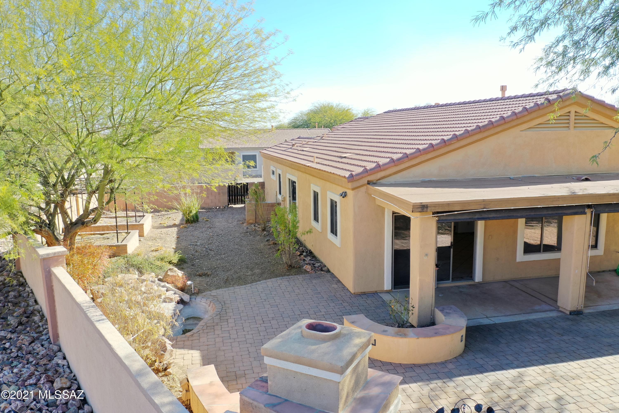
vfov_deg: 46.4
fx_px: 481
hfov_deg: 65.5
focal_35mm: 28
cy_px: 206
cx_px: 310
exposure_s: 1/100
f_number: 4
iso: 100
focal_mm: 10.26
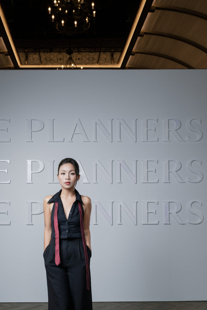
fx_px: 342
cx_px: 69
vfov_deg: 48.1
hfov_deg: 33.4
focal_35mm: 40
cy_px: 203
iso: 320
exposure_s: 1/200
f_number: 5
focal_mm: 29.5
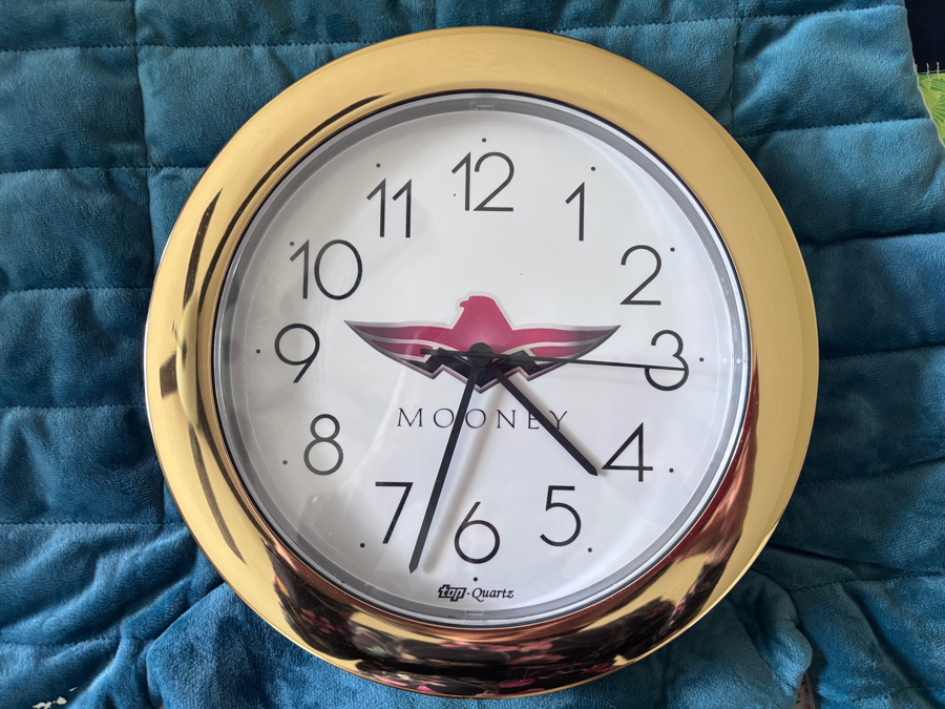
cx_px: 472
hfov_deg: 67.3
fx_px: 710
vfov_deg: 53.1
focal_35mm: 26
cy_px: 354
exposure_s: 1/60
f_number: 1.6
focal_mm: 5.96
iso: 200
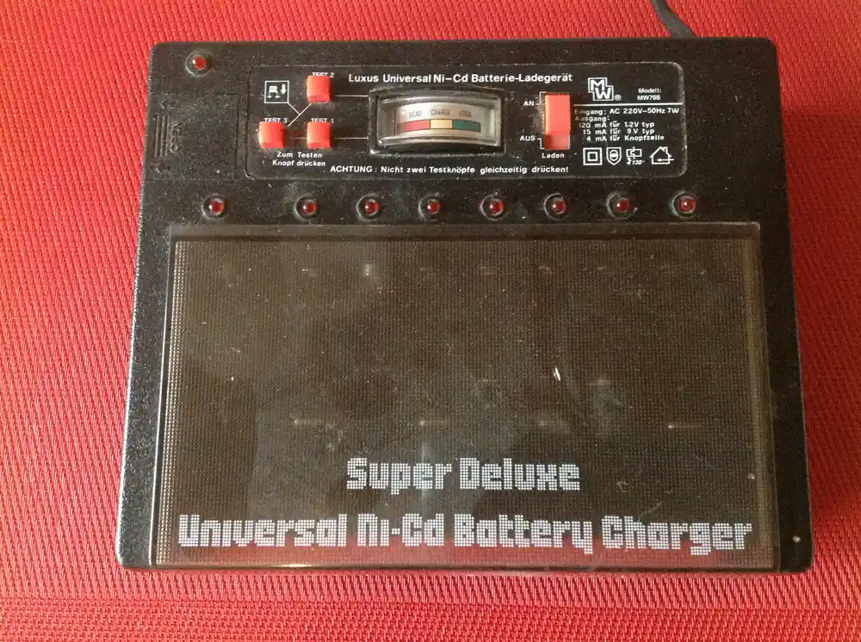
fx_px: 869
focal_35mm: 35
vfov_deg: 40.6
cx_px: 430
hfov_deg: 52.7
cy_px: 321
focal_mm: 4.28
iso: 800
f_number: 2.4
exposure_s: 1/15
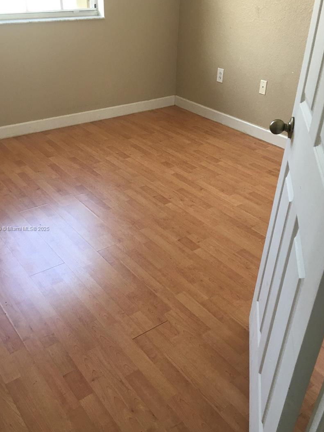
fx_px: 412
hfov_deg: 42.9
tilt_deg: -31.0
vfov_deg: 55.3
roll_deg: -0.6
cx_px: 158
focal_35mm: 33
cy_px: 229
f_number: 2.2
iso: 32
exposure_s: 1/30
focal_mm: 4.15
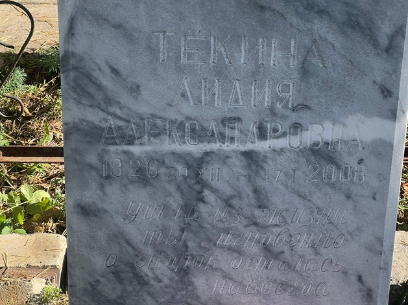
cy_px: 126
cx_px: 241
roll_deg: -0.8
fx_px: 1154
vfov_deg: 15.1
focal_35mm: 98
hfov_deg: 20.0
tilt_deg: -27.5
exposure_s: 1/206
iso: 32
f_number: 2.8
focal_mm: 9
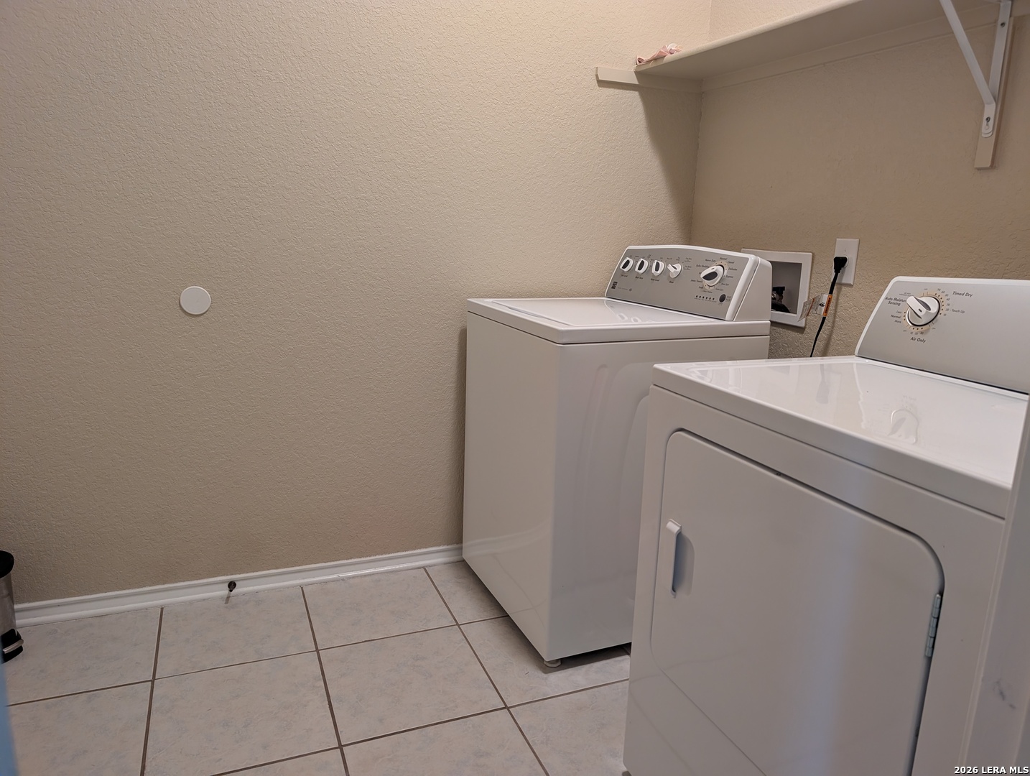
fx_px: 715
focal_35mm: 24
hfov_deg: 71.5
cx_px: 515
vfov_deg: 56.9
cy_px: 388
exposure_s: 1/24
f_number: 1.68
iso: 318
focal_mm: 6.9
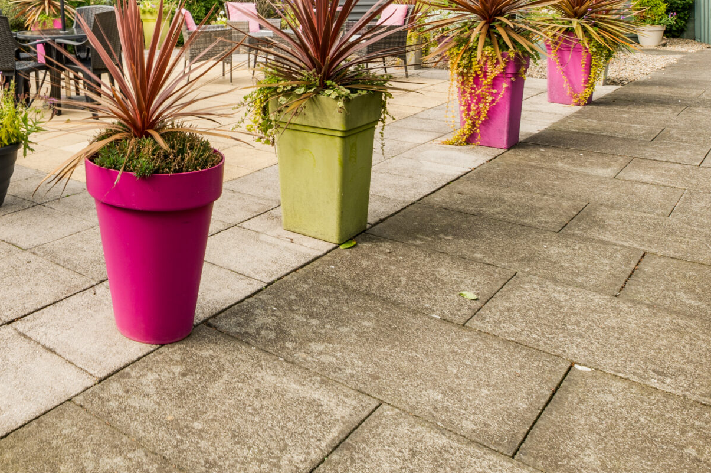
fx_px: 671
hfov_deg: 49.8
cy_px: 24
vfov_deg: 35.8
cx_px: 73
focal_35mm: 34
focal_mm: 16
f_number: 11
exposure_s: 1/60
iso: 200
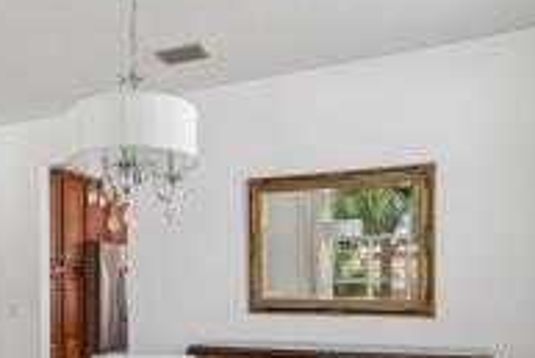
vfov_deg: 36.4
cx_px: 186
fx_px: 521
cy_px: 294
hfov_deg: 53.5
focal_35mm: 35
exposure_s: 1/4
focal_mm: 10
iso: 100
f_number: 7.1
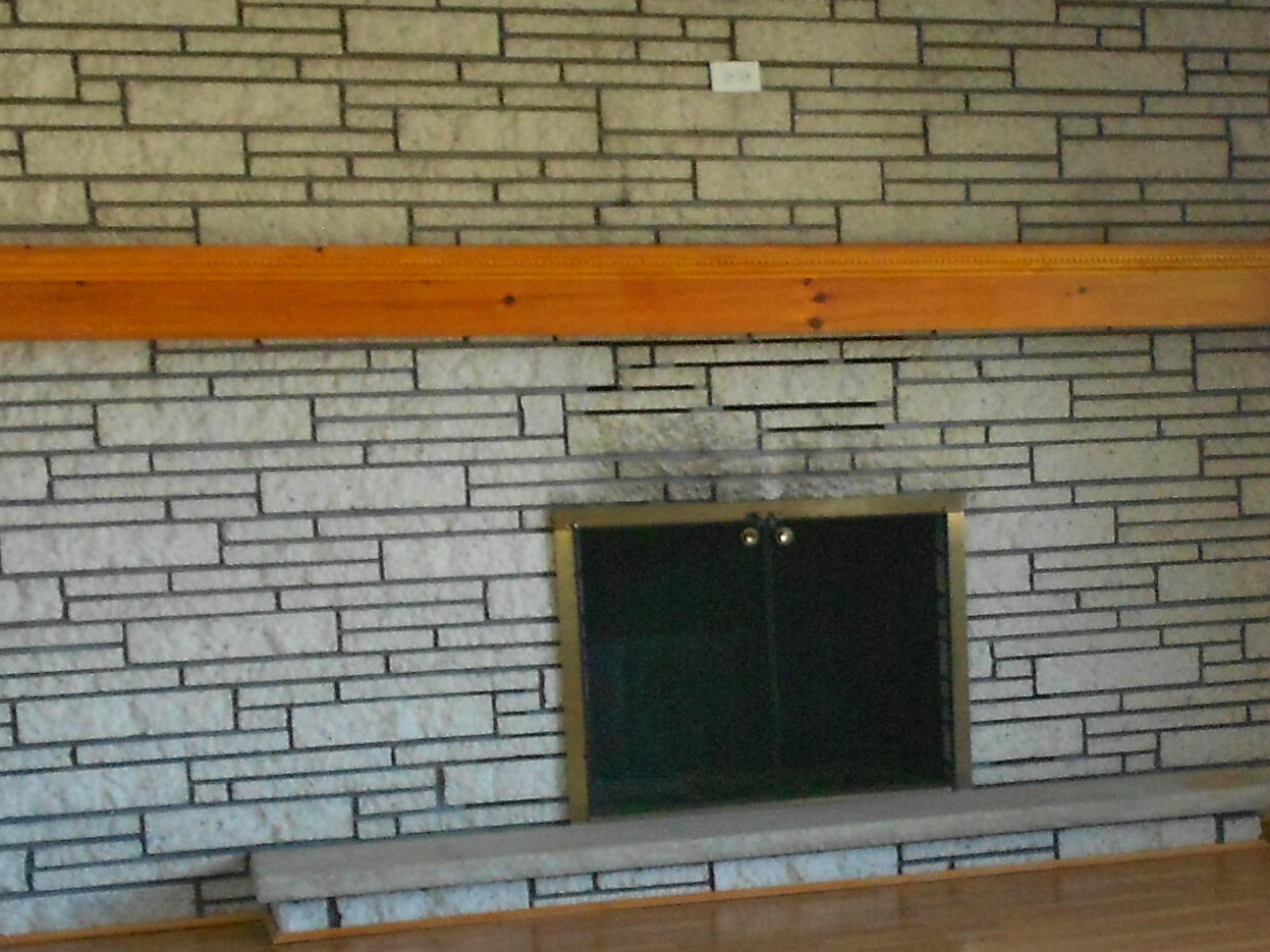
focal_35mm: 77
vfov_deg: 18.9
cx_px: 1334
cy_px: 773
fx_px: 2825
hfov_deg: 24.0
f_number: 3.6
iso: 320
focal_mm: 5.8
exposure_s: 1/30
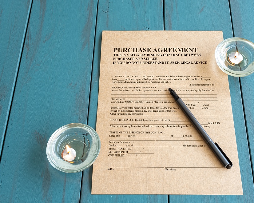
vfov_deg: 30.2
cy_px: 101
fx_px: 376
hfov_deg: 37.3
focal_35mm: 50
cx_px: 145
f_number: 11
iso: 80
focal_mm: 29.2
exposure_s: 1/5
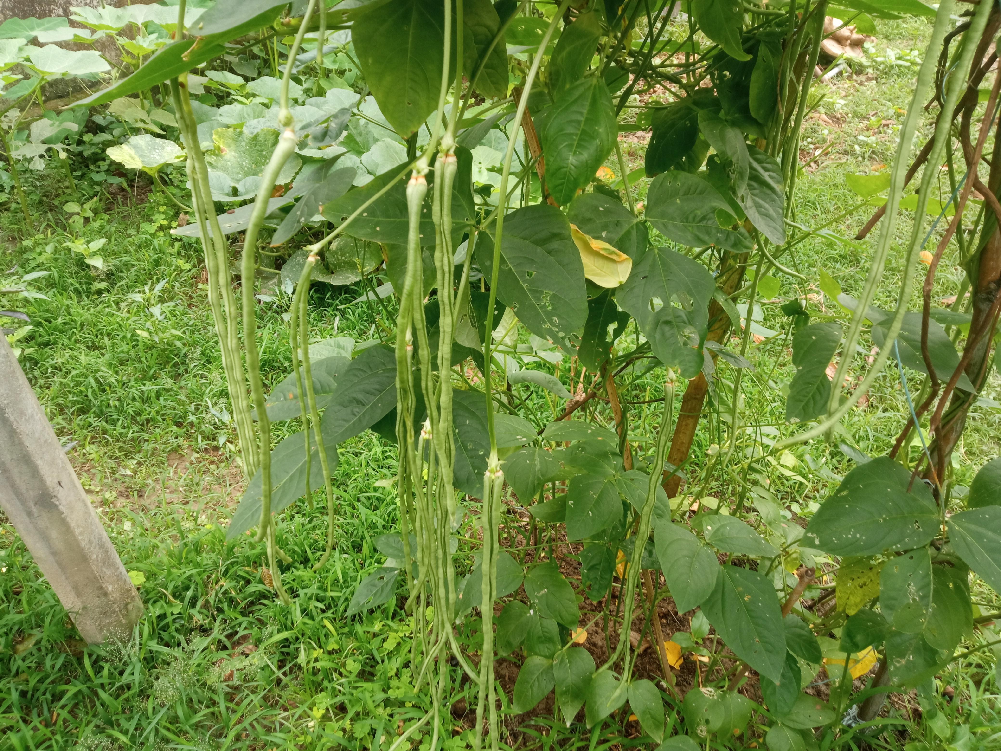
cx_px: 500
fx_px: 781
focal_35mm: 27
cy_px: 376
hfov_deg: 65.3
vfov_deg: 51.4
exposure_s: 1/50
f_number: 2.2
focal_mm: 3.79
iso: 139
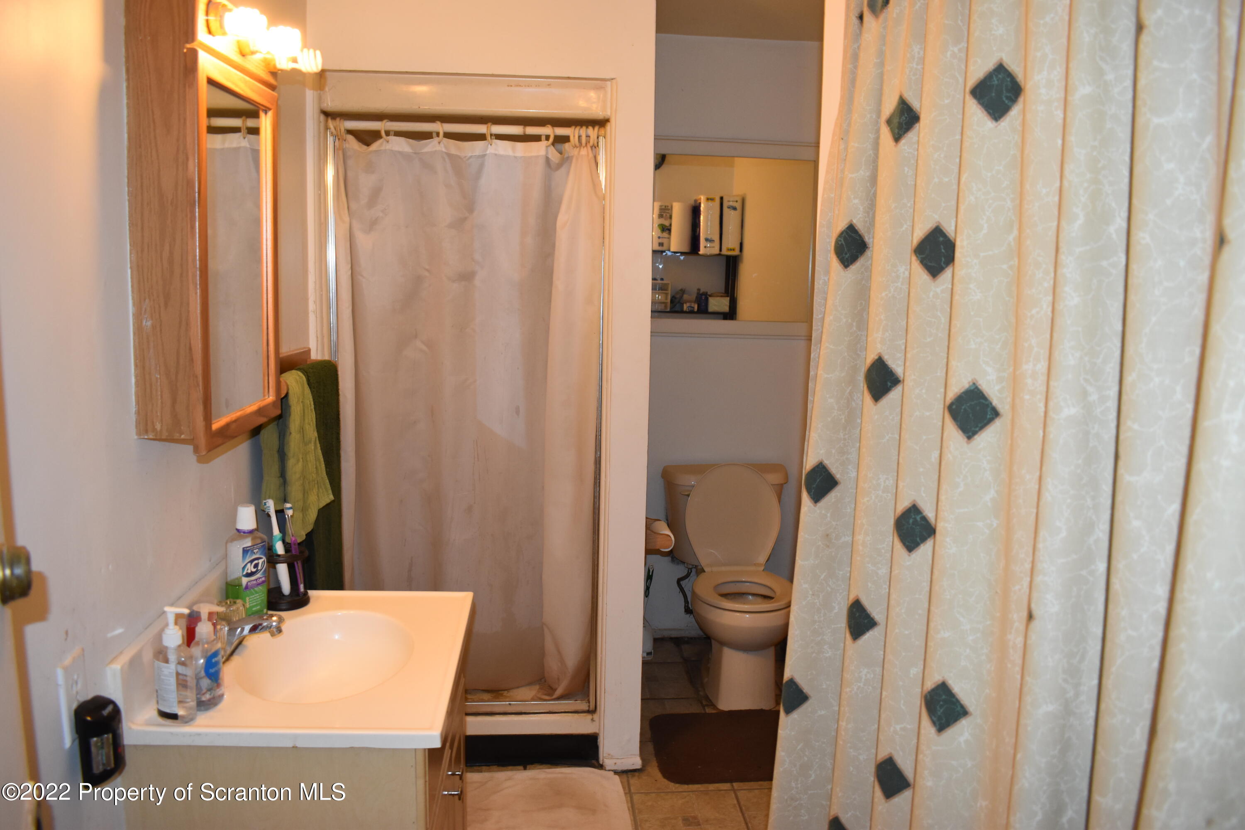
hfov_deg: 67.4
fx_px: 934
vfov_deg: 47.9
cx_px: 622
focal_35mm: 27
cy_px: 415
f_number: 4.5
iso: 800
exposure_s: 1/80
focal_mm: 18
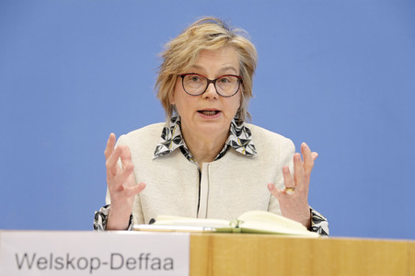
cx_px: 208
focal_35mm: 100
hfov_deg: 20.4
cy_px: 138
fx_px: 1152
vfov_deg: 13.7
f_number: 5.3
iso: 3200
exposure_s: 1/400
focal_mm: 100
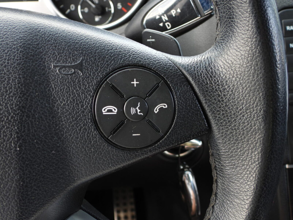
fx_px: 347
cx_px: 146
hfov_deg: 45.8
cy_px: 110
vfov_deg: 35.1
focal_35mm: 41
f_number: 3.2
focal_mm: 7.4
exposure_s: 1/60
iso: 100
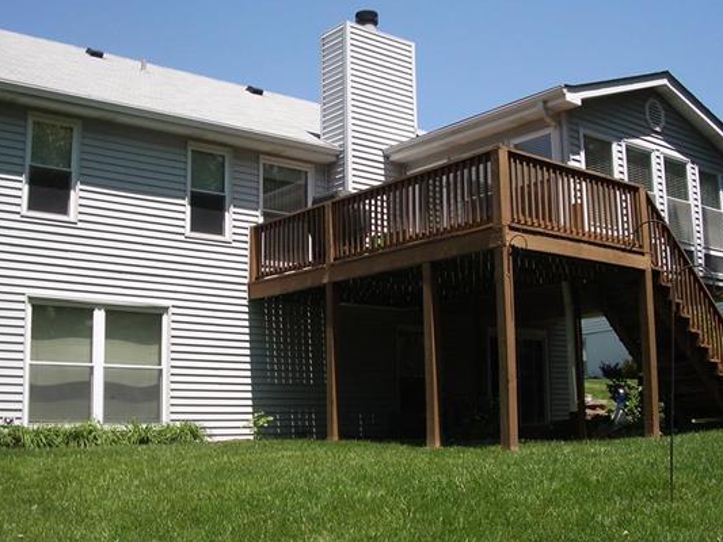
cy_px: 240
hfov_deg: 44.7
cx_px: 327
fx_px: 877
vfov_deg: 34.3
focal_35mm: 42
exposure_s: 1/400
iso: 80
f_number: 4.3
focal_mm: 5.8
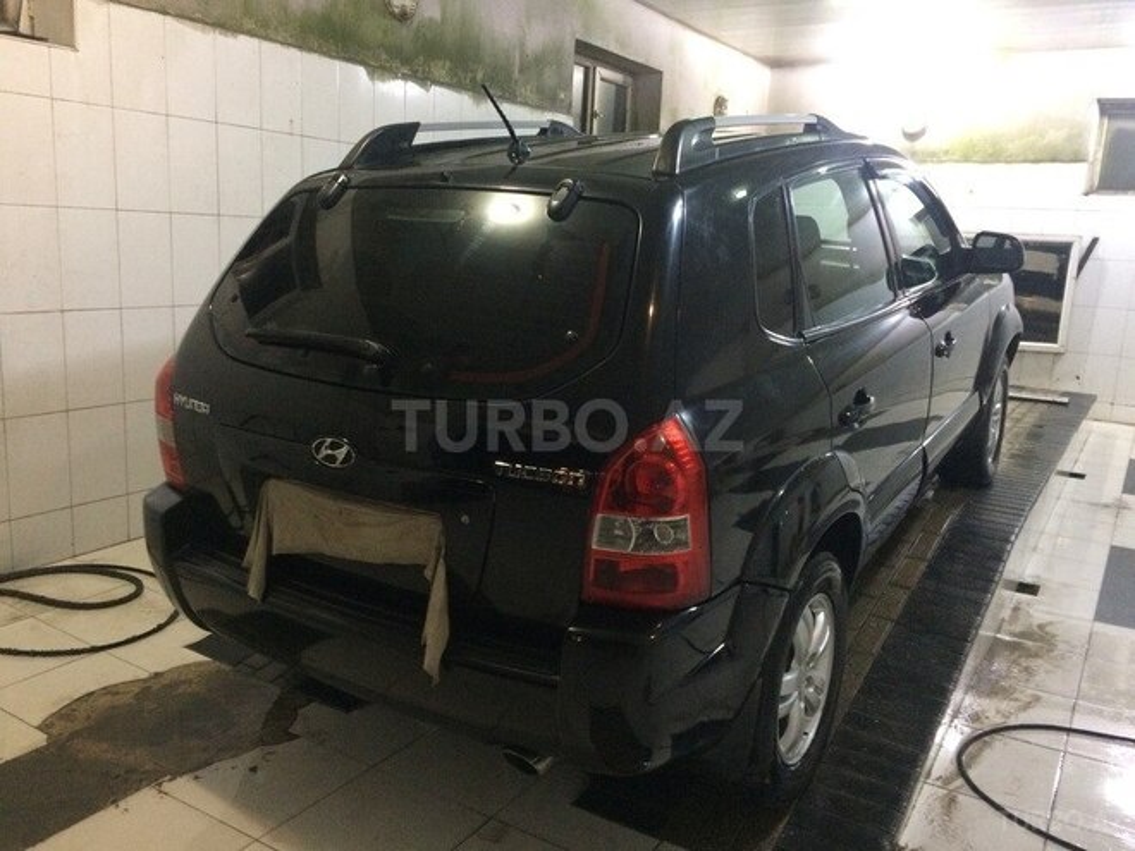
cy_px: 426
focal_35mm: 29
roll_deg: -2.7
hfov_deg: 61.7
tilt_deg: -10.0
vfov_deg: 48.2
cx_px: 568
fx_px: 951
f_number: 2.2
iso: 250
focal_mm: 4.15
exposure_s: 1/17
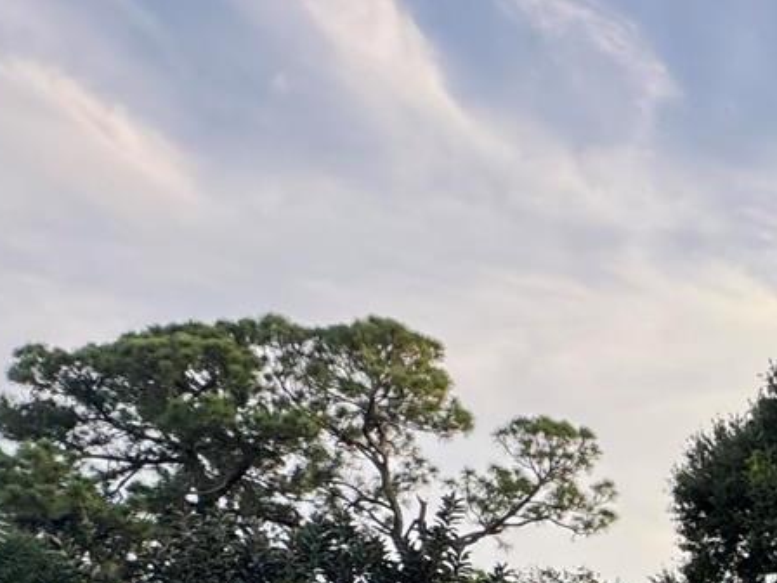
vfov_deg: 25.1
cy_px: 760
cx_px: 1058
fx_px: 1122
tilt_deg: +6.6
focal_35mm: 50
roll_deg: +0.5
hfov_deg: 29.3
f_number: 2.2
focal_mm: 2.22
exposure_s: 1/99
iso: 80
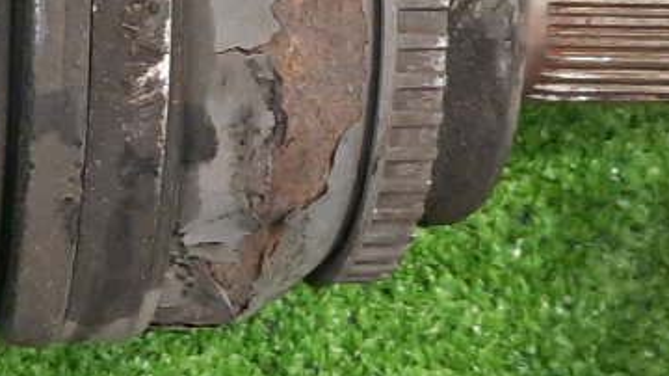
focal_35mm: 109
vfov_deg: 11.0
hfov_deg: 19.4
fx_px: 1932
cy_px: 19
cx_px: 125
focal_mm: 4.6
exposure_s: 1/33
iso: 376
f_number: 2
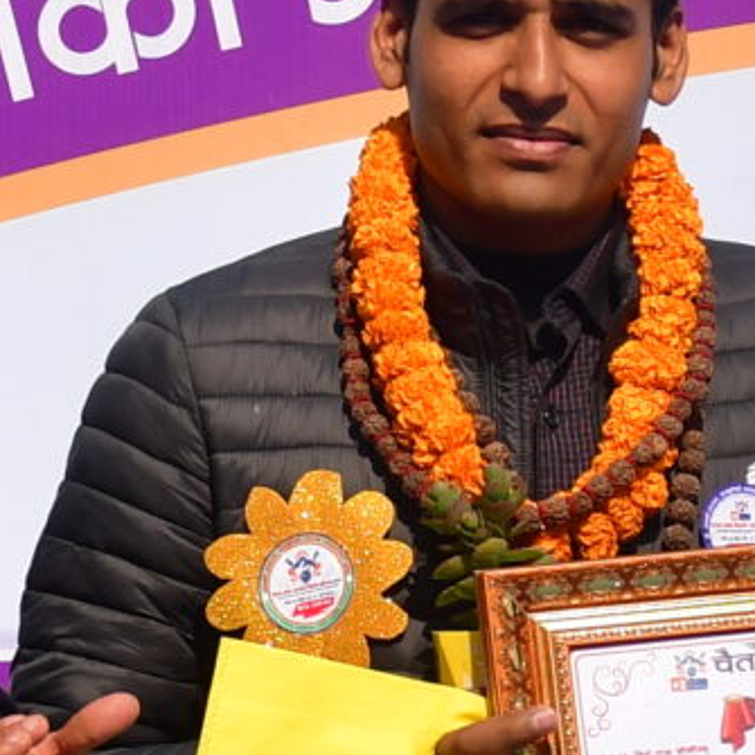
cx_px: 609
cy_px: 639
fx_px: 12486
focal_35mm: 506
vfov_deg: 3.5
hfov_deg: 3.5
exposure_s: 1/1000
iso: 160
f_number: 5.6
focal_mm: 52
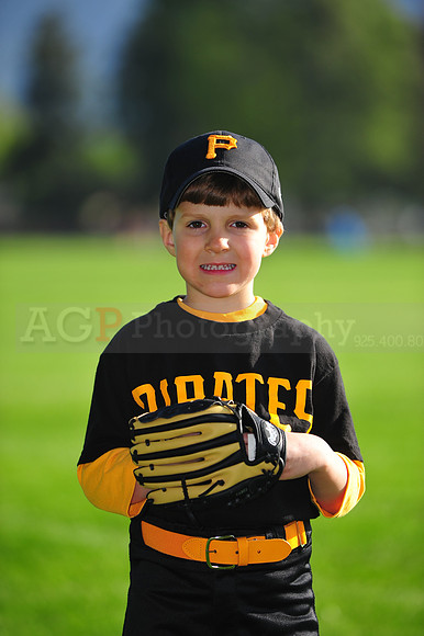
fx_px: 3537
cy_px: 318
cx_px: 212
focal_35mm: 200
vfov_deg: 10.3
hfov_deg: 6.9
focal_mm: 200
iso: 200
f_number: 4
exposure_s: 1/1000
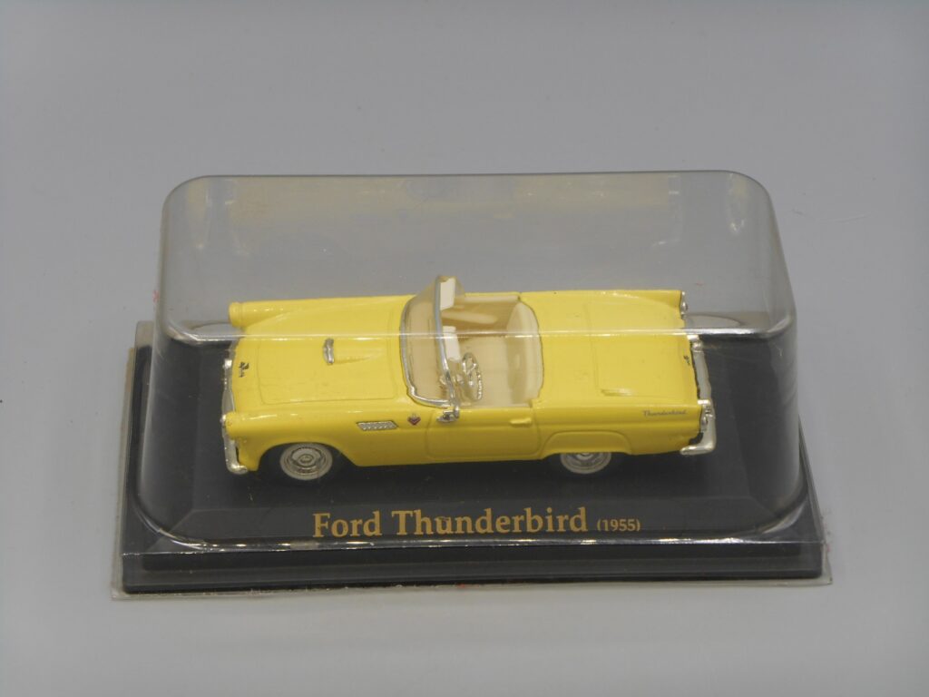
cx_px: 464
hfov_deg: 21.3
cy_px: 348
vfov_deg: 16.1
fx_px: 2469
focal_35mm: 92
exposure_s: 1/80
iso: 80
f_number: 4.9
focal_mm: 16.4
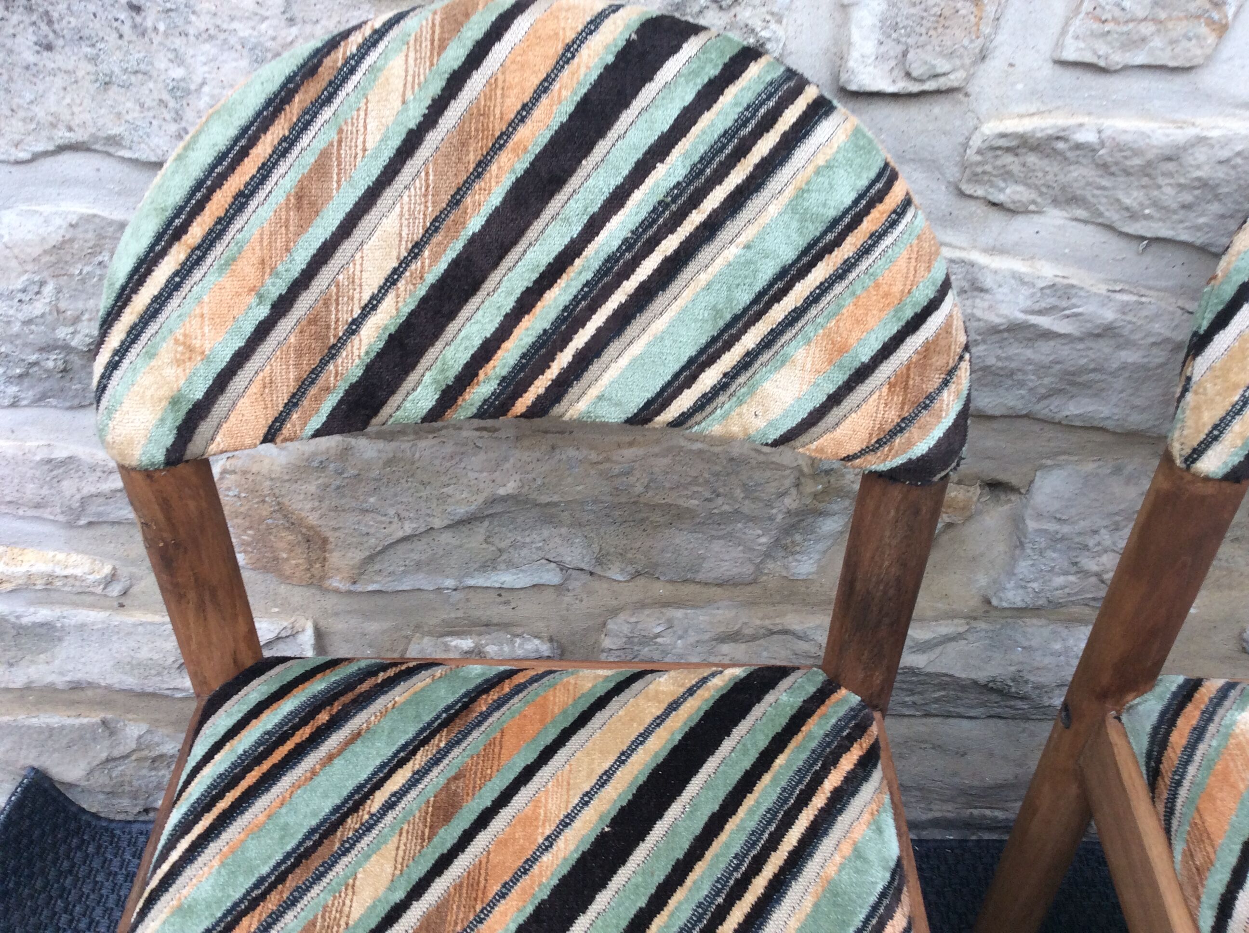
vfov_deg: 44.1
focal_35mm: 32
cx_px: 624
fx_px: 1153
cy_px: 466
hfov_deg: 56.9
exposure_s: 1/50
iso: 32
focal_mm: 3.3
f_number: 2.4
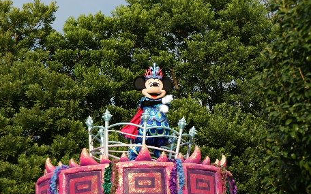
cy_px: 97
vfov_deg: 10.7
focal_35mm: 123
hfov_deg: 17.0
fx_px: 1043
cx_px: 155
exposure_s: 1/160
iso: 100
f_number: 8
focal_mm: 80
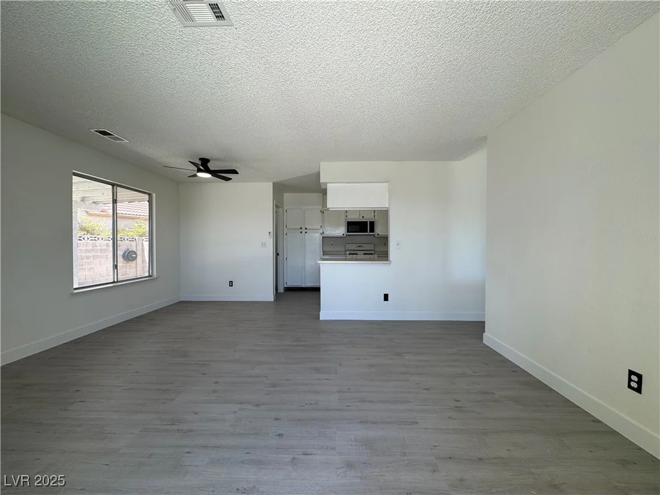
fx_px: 267
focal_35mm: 14
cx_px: 330
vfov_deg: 85.7
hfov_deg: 102.1
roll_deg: +0.0
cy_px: 248
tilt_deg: -1.2
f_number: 2.2
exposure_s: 1/140
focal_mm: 2.22
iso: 40
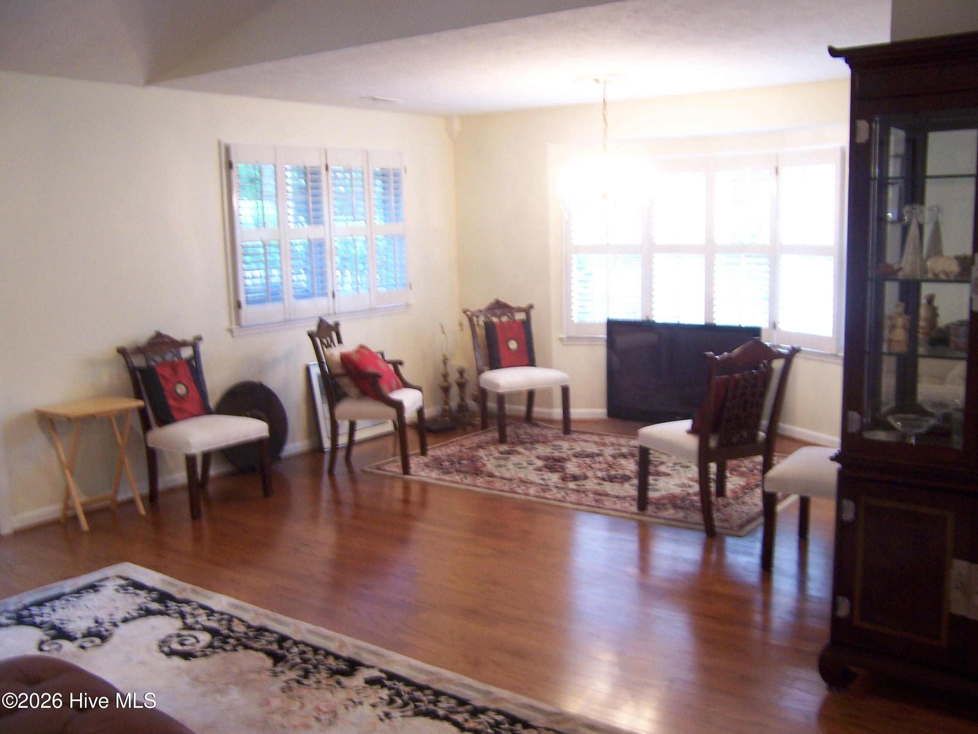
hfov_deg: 55.4
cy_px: 367
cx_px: 489
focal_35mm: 33
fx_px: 932
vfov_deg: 42.9
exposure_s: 1/8
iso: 140
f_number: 3.4
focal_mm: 5.5
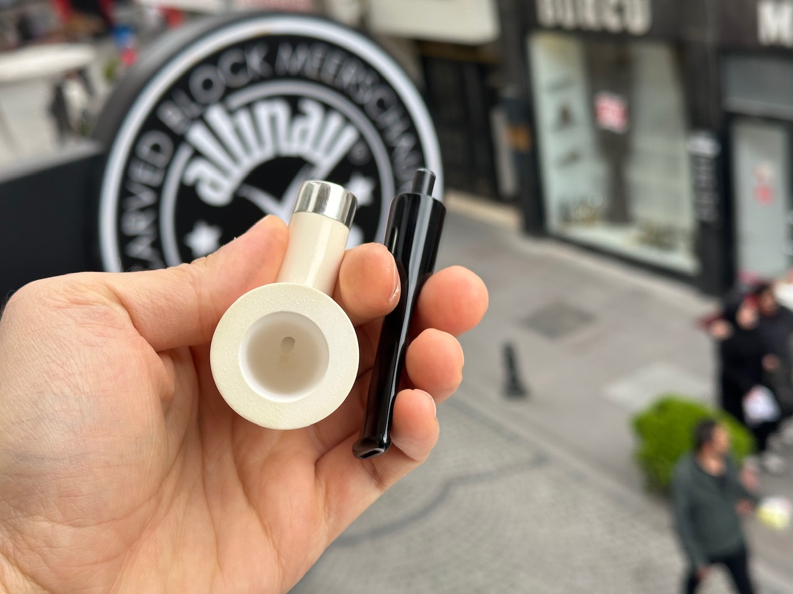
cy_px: 297
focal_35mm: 48
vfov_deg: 30.3
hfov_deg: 39.7
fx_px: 1100
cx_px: 396
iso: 64
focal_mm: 6.86
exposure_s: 1/333
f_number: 1.78
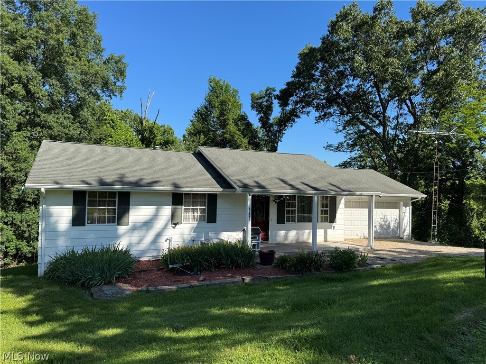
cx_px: 243
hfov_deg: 71.6
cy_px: 182
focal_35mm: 24
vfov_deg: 56.8
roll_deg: -1.7
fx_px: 337
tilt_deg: +0.3
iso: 80
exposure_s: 1/2710
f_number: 1.78
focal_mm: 6.76
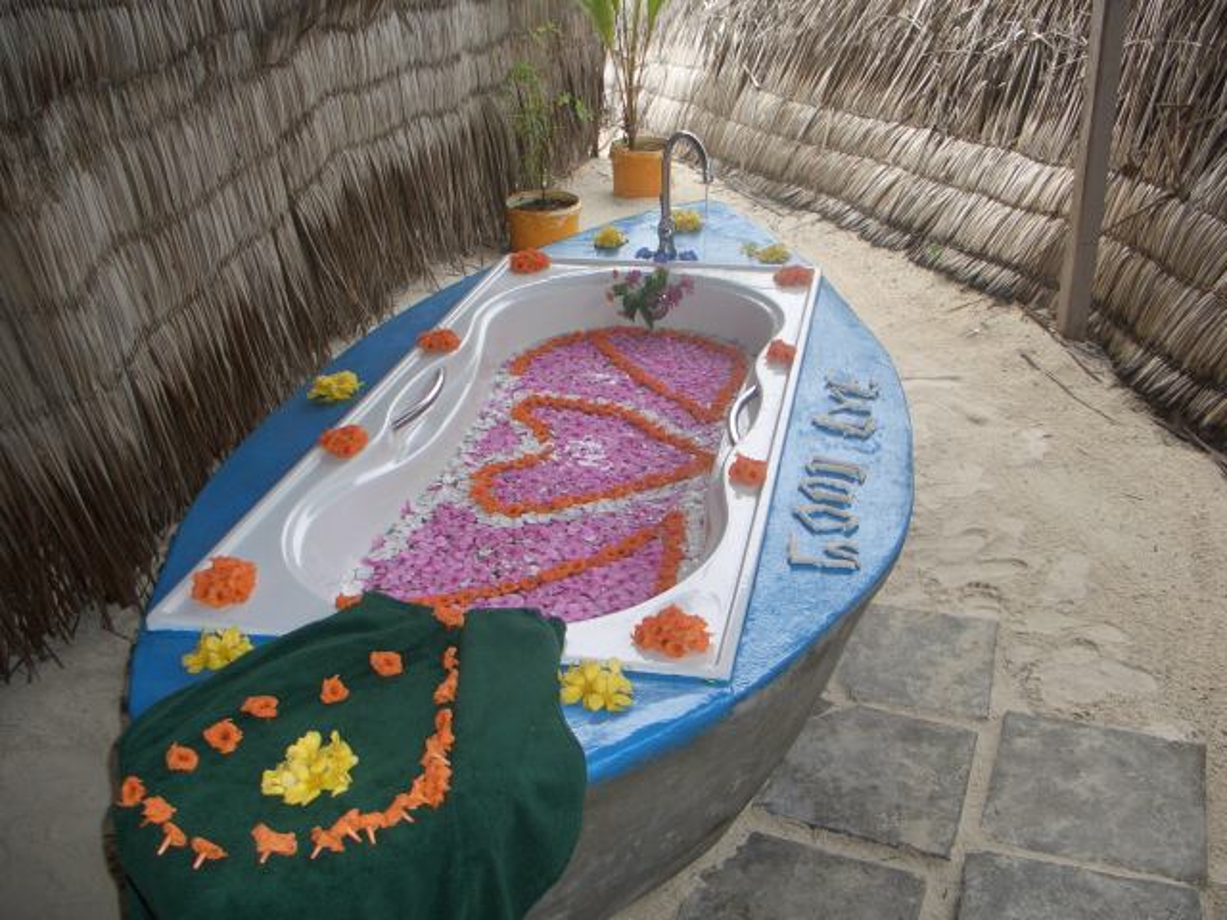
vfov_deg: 42.9
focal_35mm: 33
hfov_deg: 55.4
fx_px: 1170
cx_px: 614
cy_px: 460
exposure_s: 1/125
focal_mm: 7.1
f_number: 2.8
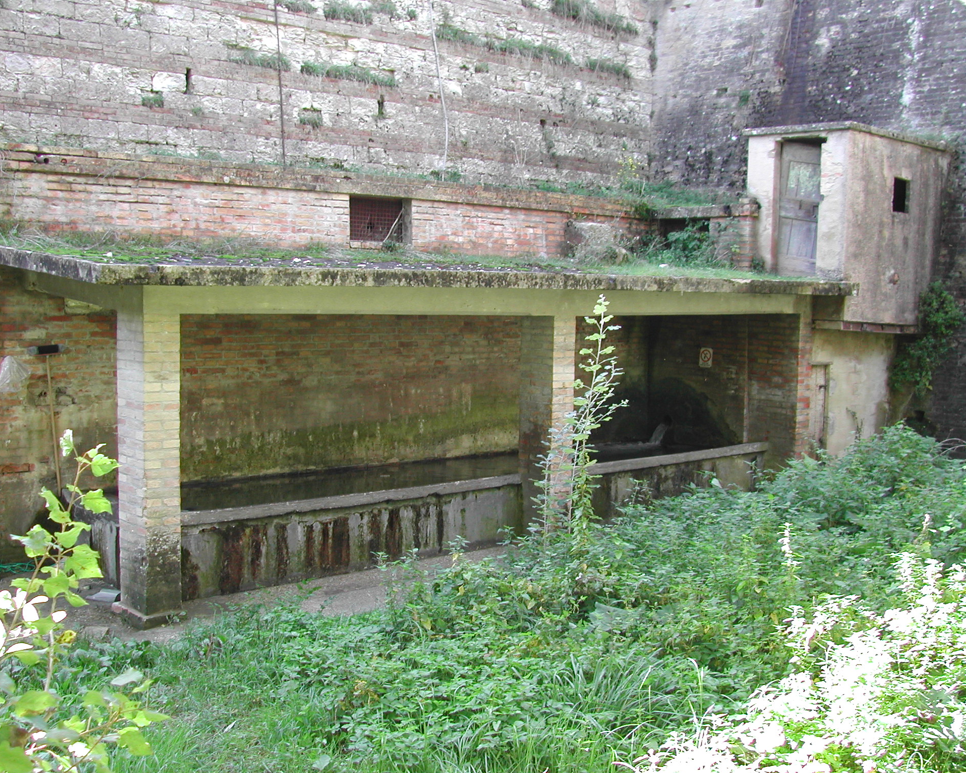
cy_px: 387
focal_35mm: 40
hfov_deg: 45.8
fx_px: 1144
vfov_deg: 37.3
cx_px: 450
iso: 100
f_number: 2.8
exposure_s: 1/52.8
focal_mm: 8
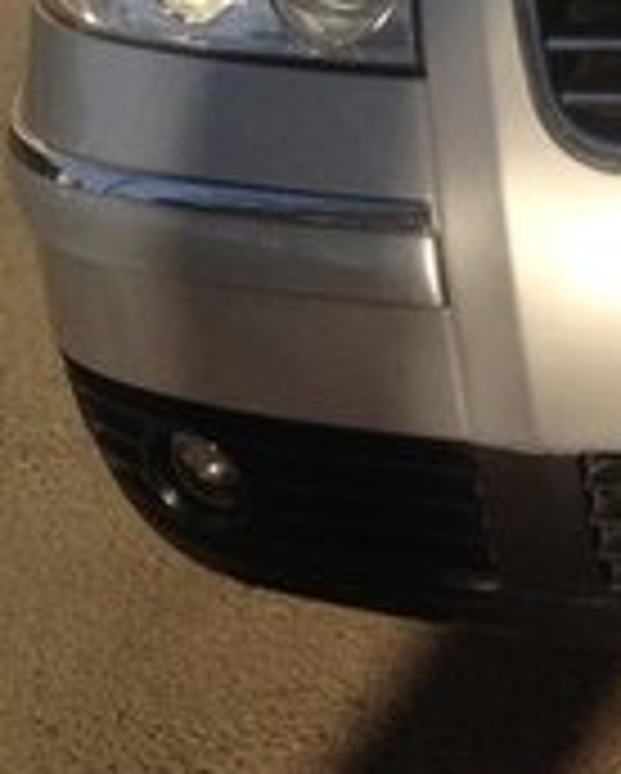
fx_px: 3004
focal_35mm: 131
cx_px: 1233
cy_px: -151
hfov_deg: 10.8
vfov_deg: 14.2
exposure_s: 1/1623
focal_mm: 4.28
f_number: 2.4
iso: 50
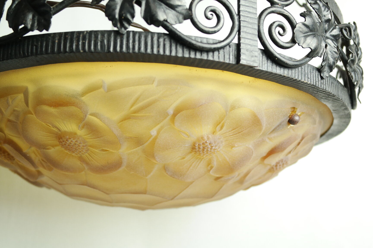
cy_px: 124
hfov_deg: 42.7
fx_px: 477
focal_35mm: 46
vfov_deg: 29.2
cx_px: 186
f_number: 5.6
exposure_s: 1/30
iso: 400
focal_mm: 30
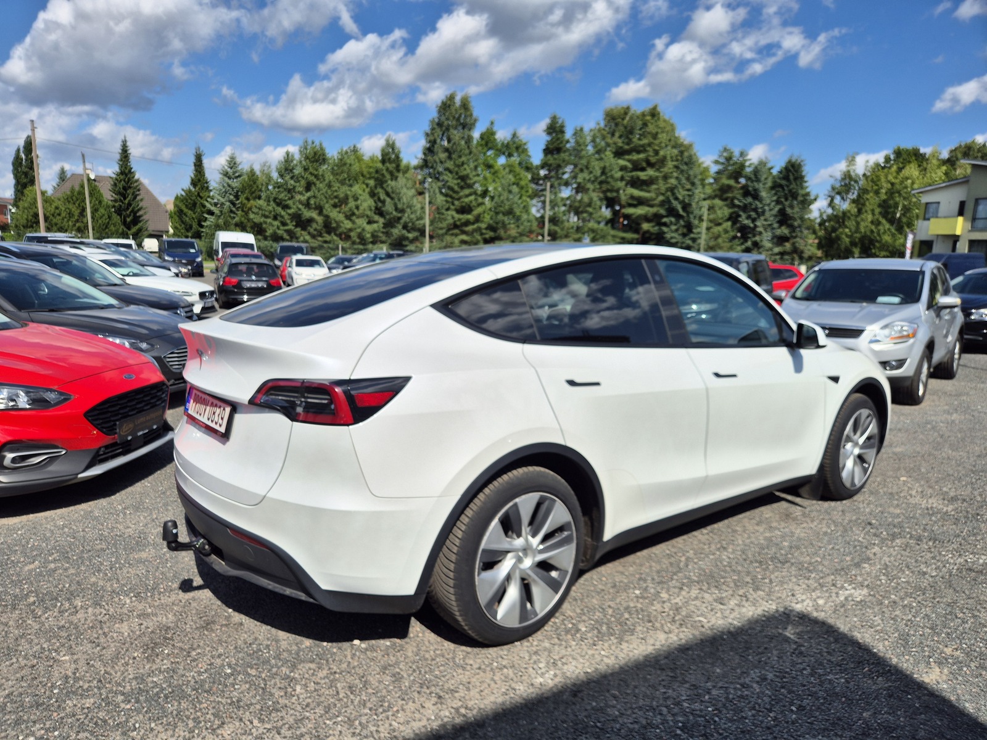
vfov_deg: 58.9
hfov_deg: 73.9
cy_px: 370
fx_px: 656
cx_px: 494
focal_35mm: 23
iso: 25
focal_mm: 5.4
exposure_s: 1/3016
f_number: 1.8
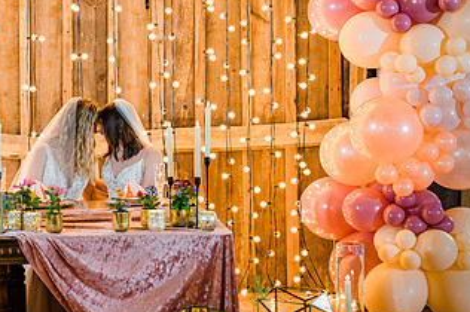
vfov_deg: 24.1
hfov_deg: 34.5
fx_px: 730
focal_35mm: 56
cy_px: 140
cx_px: 86
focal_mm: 30.5
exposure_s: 1/200
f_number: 2.8
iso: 800
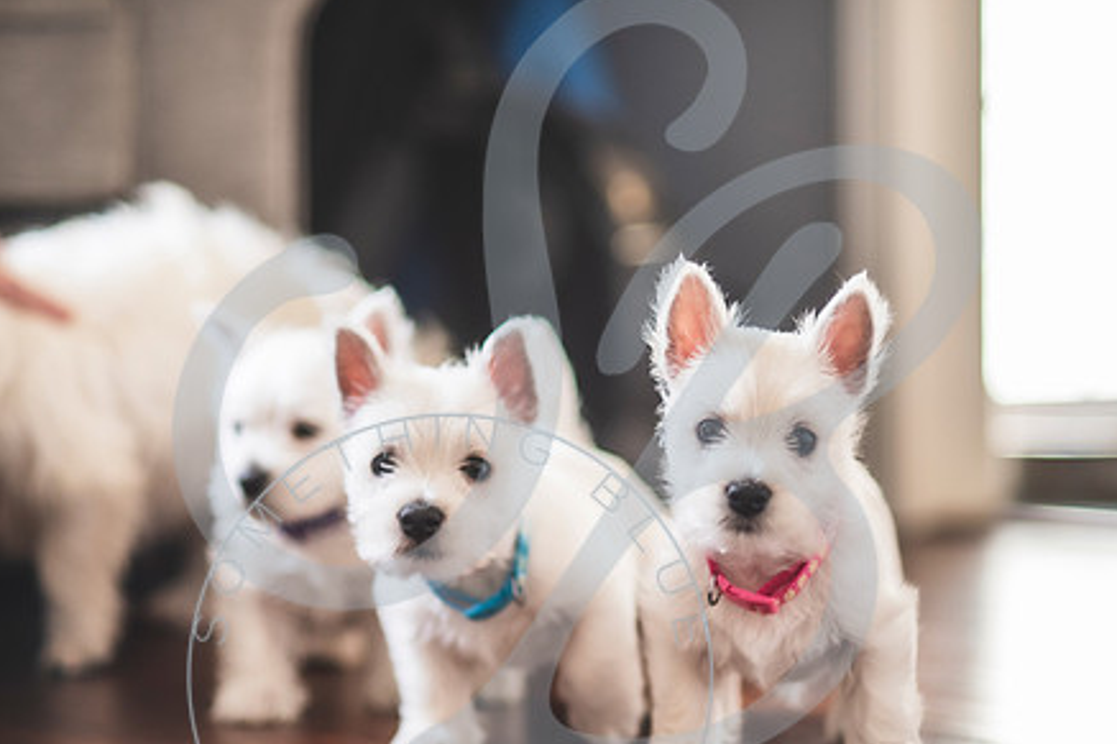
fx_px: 3629
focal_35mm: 117
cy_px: 480
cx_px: 551
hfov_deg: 17.5
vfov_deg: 11.7
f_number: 1.8
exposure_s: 1/125
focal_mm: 85
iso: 500
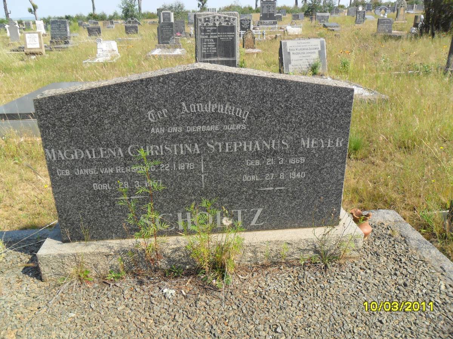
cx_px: 226
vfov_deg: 51.4
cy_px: 170
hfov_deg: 65.3
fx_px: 353
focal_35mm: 27
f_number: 3.5
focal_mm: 4.9
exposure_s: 1/750
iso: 100
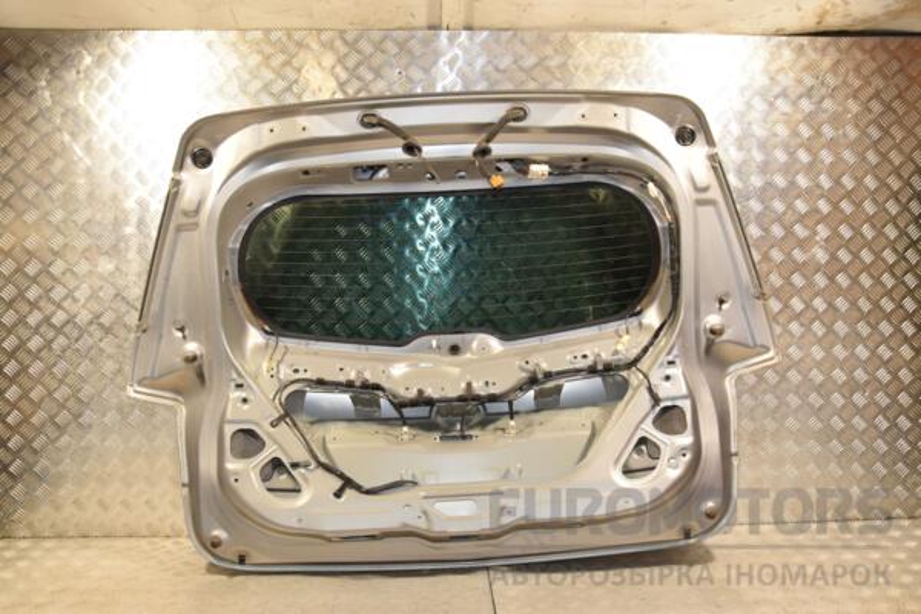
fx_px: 806
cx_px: 460
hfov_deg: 59.5
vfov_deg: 41.7
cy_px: 307
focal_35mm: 32
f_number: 6.3
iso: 800
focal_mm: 21
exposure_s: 1/200
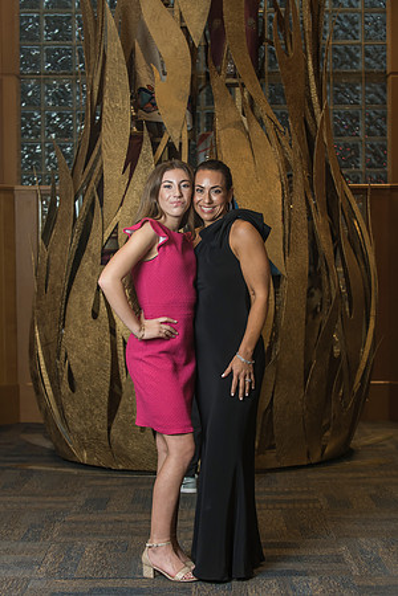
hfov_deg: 19.5
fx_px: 1161
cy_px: 298
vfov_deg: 28.8
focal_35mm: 70
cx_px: 199
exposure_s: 1/200
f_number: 4
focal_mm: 70
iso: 800
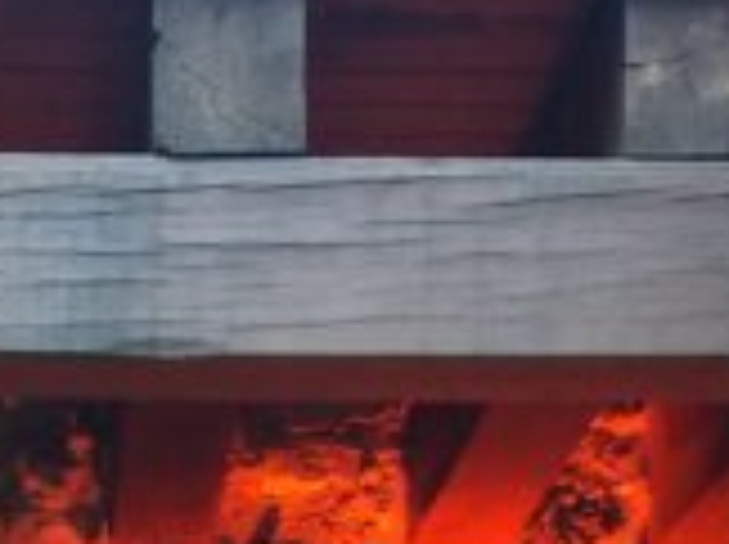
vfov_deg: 7.8
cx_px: 4
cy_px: 1241
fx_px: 3722
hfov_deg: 11.1
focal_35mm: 177
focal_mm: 3.7
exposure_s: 1/33
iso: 64
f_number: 1.9
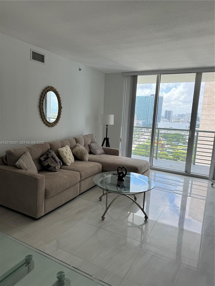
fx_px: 199
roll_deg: -3.2
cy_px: 143
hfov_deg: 56.8
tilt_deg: -9.5
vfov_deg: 71.6
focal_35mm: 24
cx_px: 108
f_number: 1.78
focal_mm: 6.76
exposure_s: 1/364
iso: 80
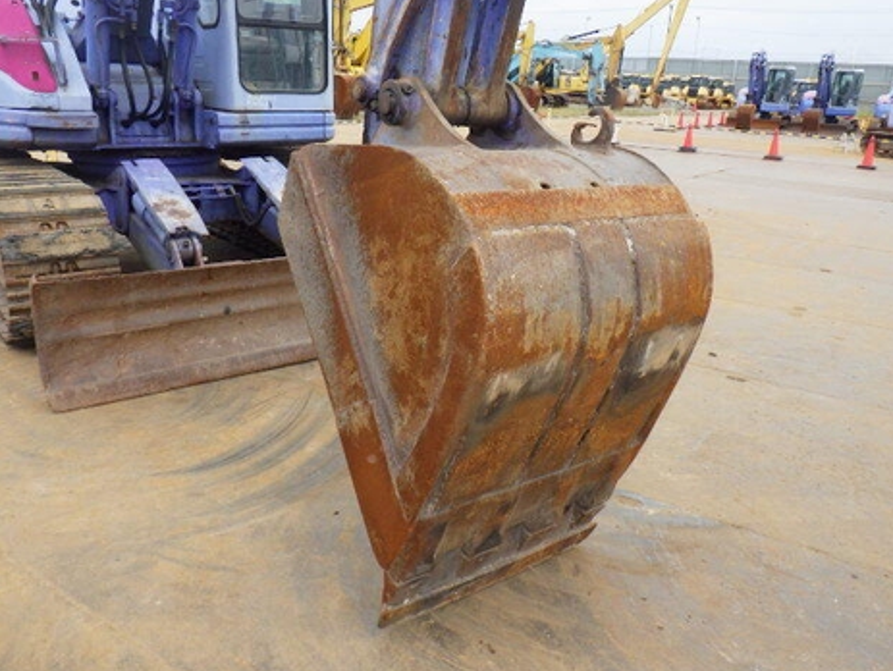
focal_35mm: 29
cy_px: 328
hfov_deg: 61.6
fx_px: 749
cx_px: 461
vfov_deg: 48.3
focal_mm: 5
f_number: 4.2
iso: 250
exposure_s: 1/400
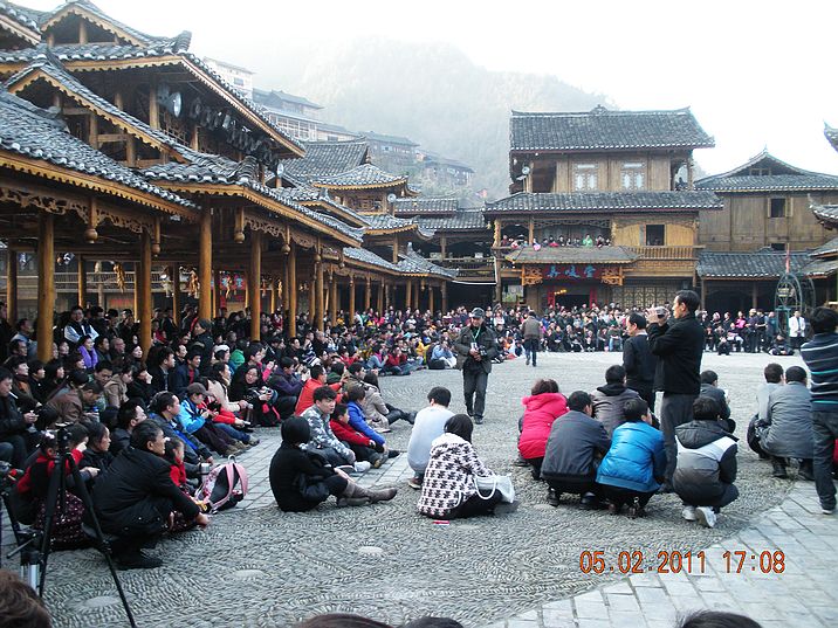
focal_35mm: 36
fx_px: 872
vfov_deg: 39.7
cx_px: 419
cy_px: 314
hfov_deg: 51.4
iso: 133
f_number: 3.5
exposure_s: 1/60.6
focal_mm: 6.3
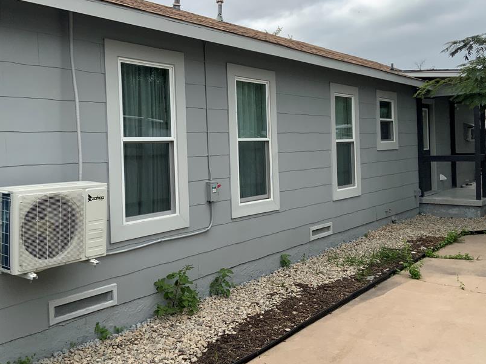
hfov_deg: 50.1
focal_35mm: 37
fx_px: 519
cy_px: 154
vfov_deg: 38.6
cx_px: 222
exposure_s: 1/883
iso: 16
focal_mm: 3
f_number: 1.8
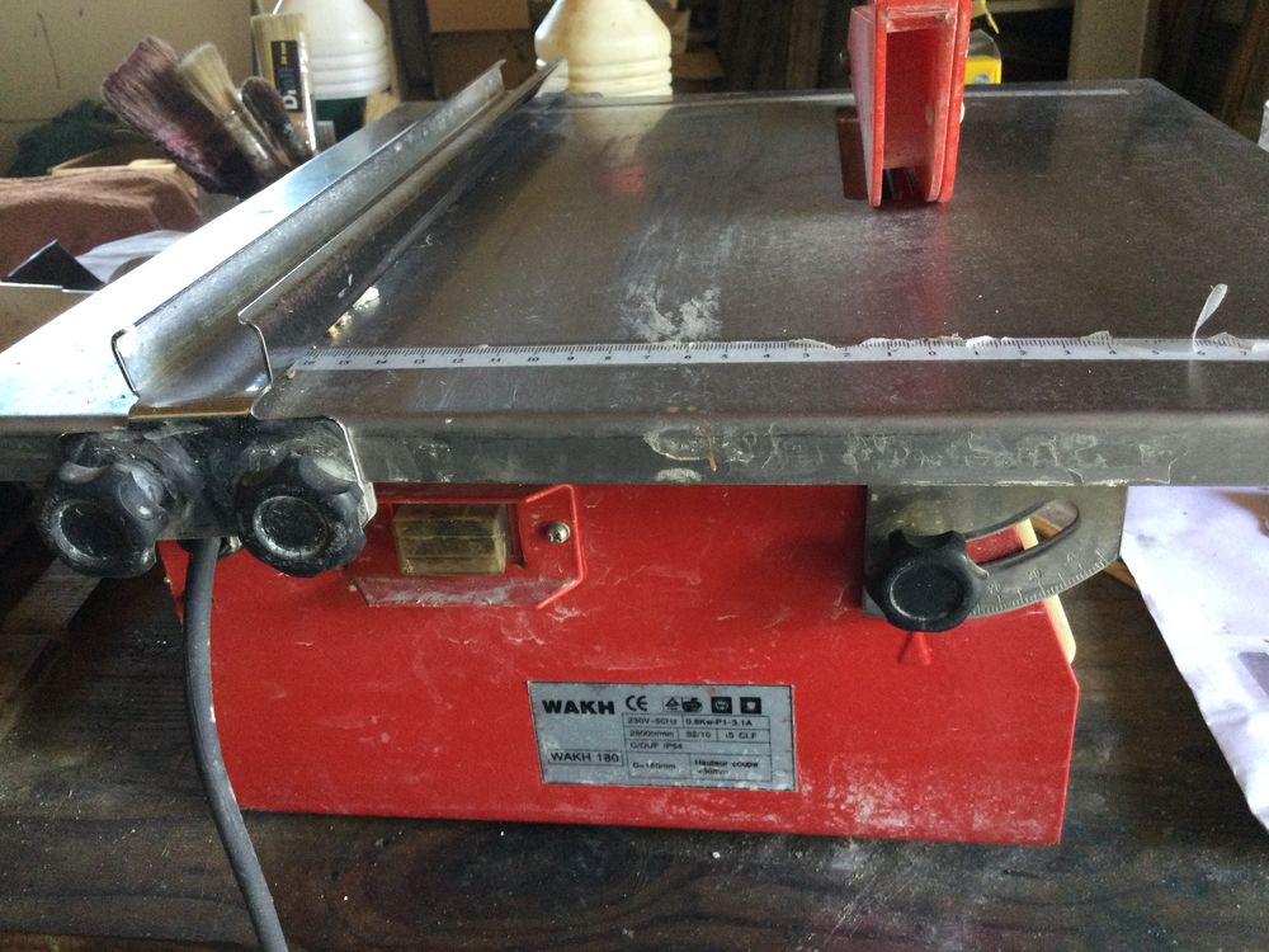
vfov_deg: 45.4
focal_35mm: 31
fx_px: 1136
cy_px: 476
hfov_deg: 58.4
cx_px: 634
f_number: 2.4
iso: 125
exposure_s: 1/33
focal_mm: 3.3
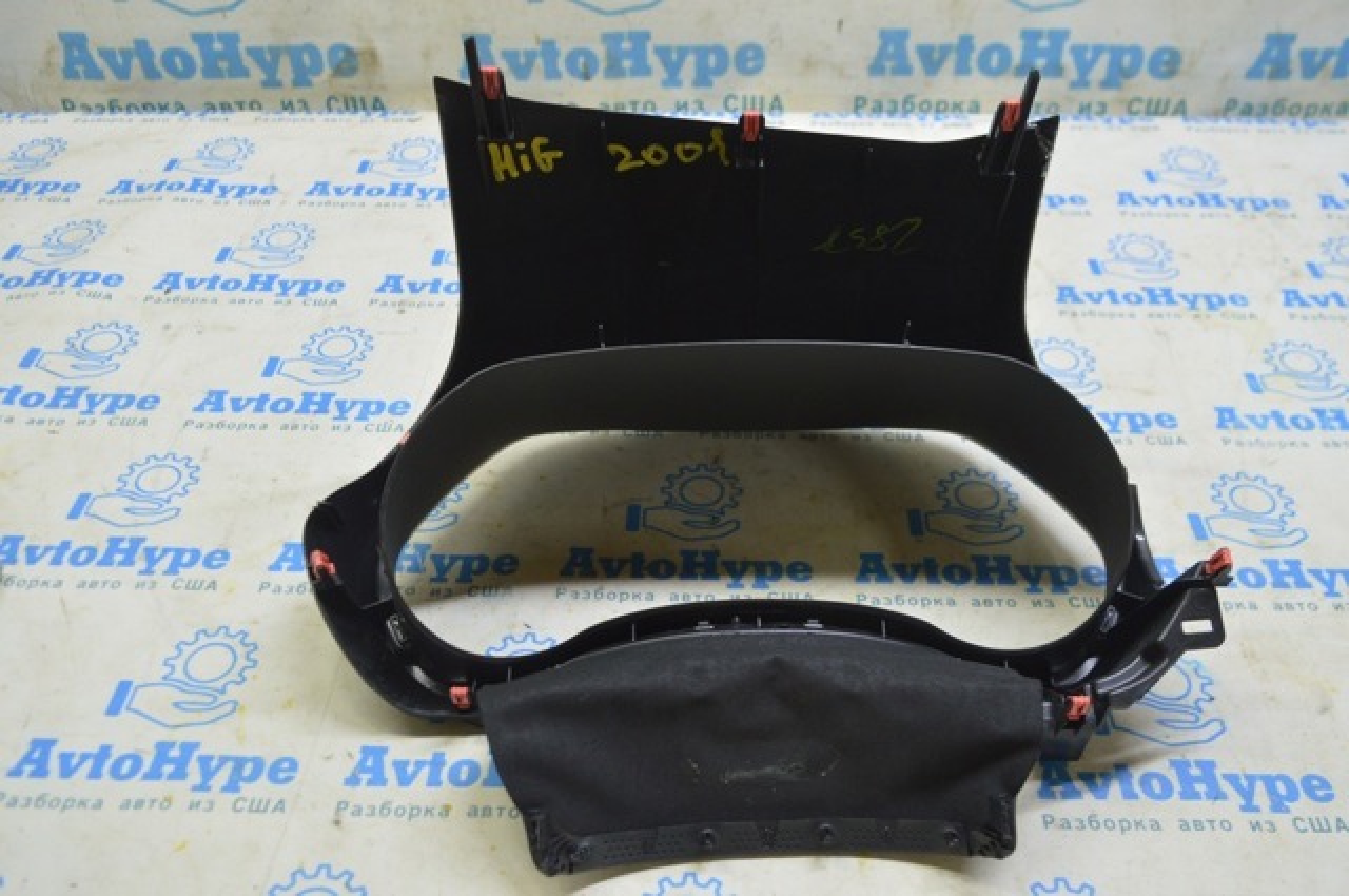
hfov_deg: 57.3
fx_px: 1235
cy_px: 448
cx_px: 674
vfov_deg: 39.9
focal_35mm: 33
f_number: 5.6
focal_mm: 22
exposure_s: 1/20
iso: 400
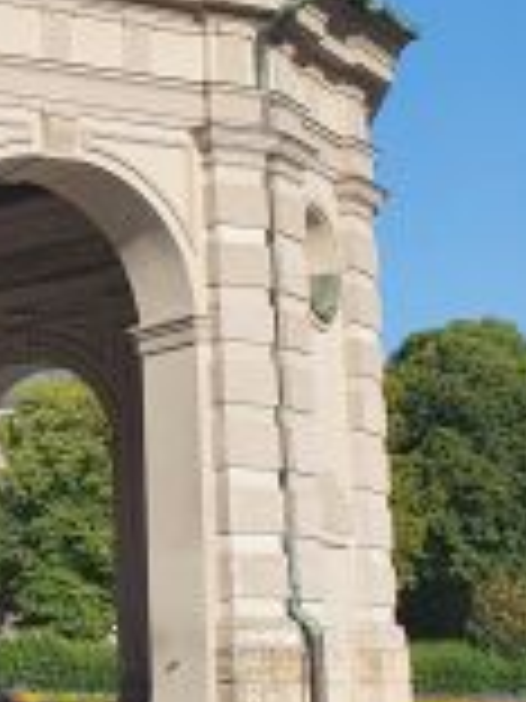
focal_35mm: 89
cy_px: 452
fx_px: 1803
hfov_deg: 15.1
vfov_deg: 21.9
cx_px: -310
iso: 50
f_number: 2.4
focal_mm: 4.32
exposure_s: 1/1764
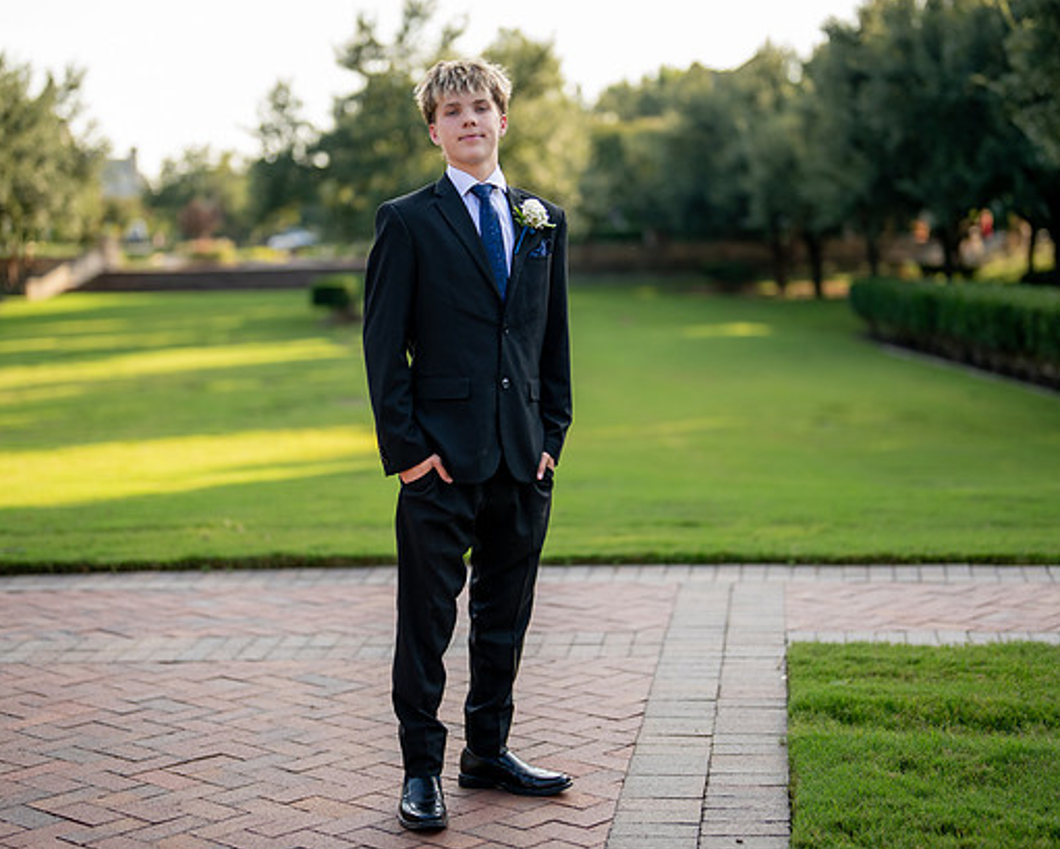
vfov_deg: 24.2
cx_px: 537
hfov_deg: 30.0
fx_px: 1977
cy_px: 413
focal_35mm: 63
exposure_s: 1/2500
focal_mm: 50
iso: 200
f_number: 1.2
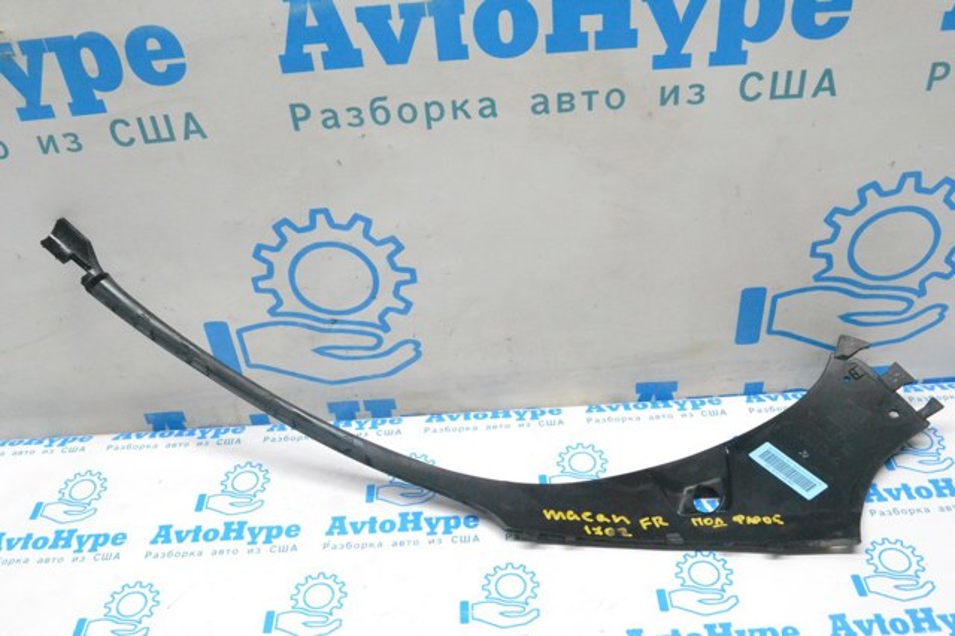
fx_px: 875
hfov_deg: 57.2
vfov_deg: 39.9
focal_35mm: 33
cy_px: 318
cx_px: 478
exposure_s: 1/160
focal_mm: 22
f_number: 10
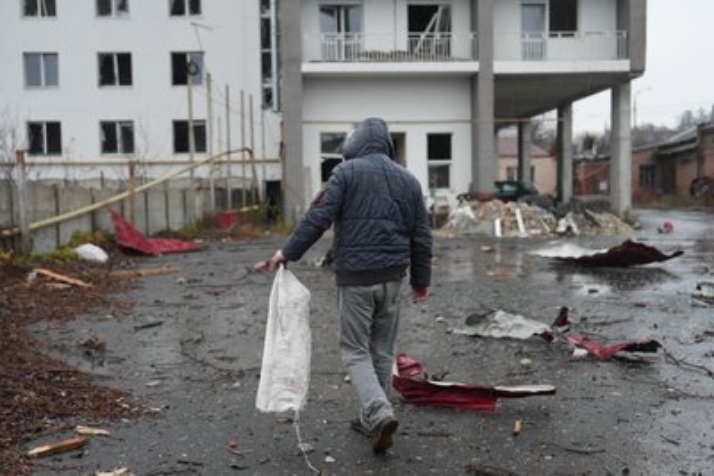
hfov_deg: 41.1
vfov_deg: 28.1
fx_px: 952
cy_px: 238
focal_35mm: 48
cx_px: 357
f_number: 2.8
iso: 2000
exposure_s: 1/160
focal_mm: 48
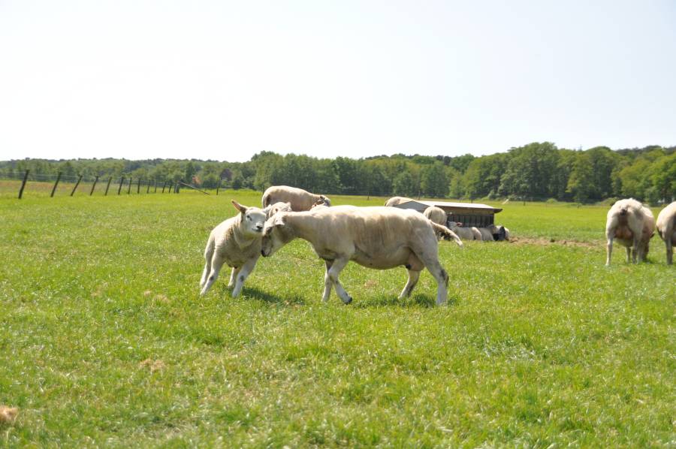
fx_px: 1125
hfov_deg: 33.4
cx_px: 338
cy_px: 224
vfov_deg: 22.6
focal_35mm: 60
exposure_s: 1/640
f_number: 4.8
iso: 200
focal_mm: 40
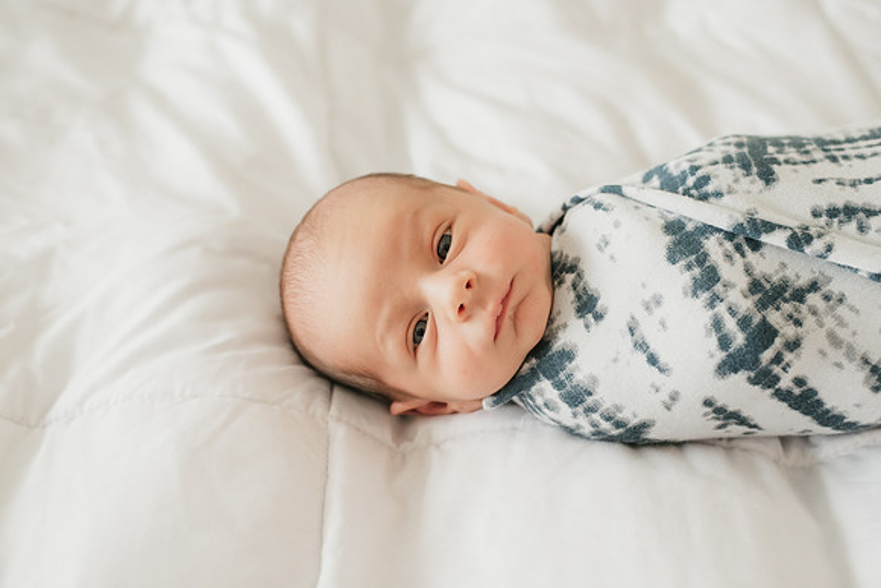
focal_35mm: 50
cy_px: 294
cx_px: 440
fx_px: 1224
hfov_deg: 39.6
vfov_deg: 27.0
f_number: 2.8
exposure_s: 1/200
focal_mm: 50
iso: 1000
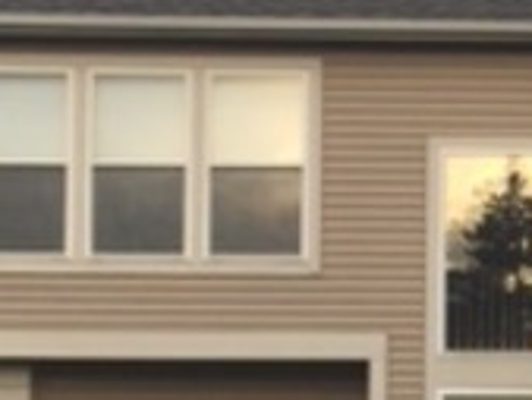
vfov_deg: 13.2
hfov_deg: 17.1
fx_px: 1692
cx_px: 626
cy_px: 457
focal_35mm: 110
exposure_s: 1/250
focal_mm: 4.15
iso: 25
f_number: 2.2
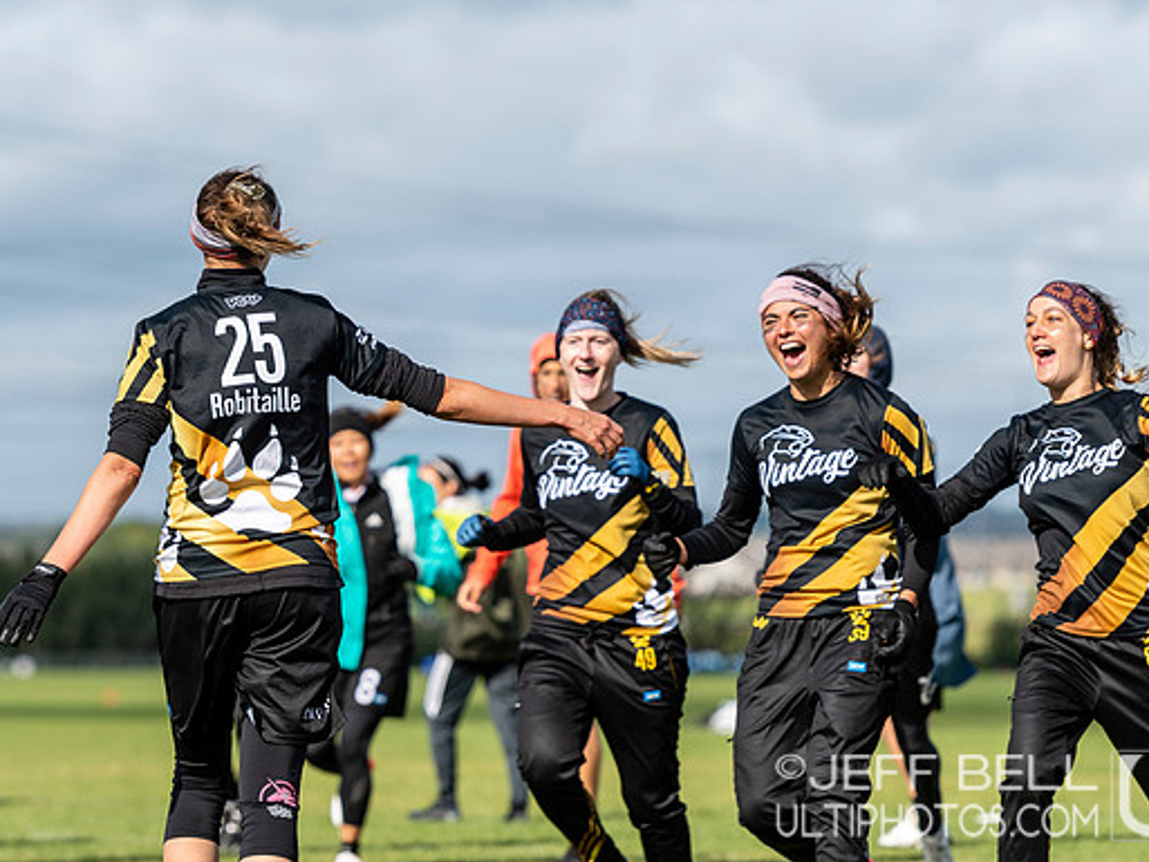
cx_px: 600
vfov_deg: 5.2
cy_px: 430
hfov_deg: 7.0
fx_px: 9429
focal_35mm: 284
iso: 125
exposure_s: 1/1250
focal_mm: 165
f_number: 4
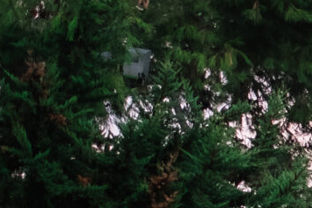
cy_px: 508
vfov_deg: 5.6
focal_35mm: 235
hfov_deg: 7.4
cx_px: 1016
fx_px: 2037
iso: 500
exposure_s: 1/200
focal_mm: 23
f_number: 2
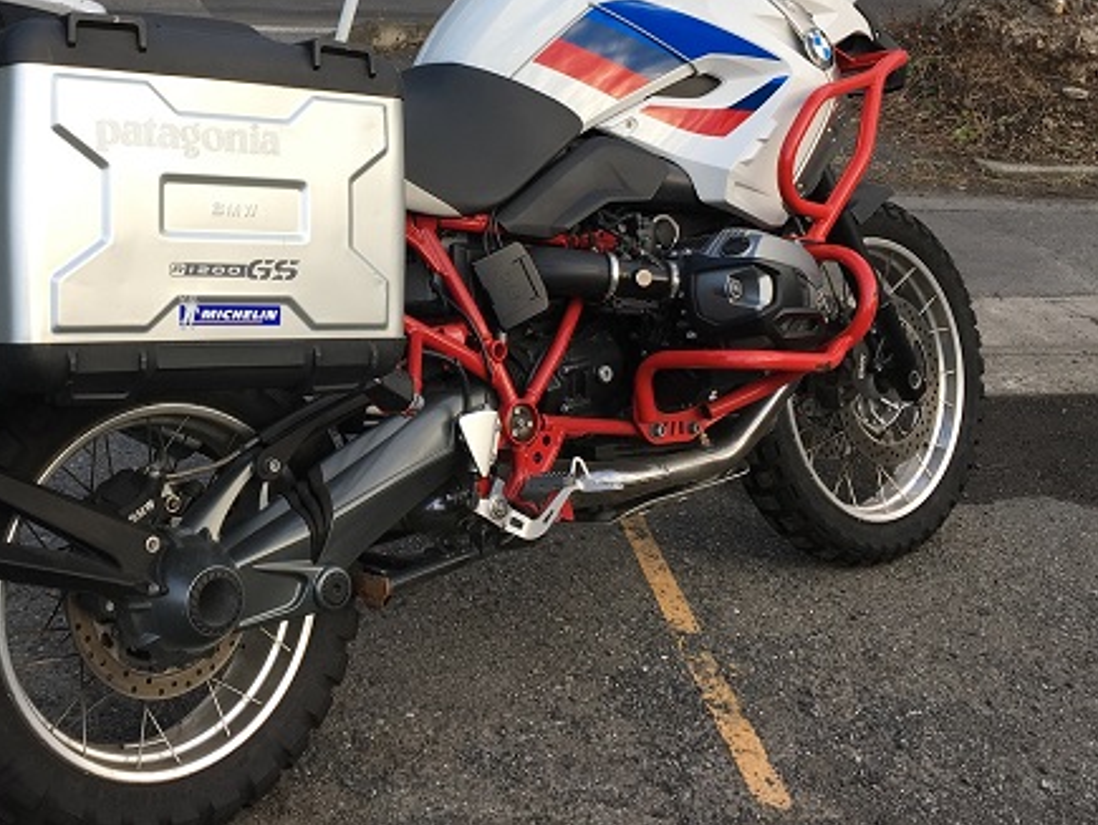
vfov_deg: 30.6
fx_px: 1492
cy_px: 246
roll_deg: -2.7
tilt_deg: -14.7
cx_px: 293
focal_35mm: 47
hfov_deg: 39.5
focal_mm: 4.15
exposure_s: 1/167
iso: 25
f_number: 2.2
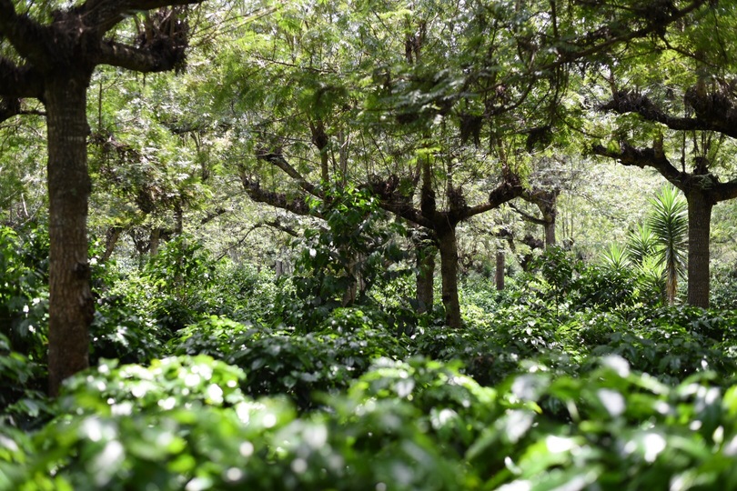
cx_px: 368
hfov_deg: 39.6
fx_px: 1024
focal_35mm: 50
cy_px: 246
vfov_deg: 27.0
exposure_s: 1/1000
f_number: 2.5
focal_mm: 50
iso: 250
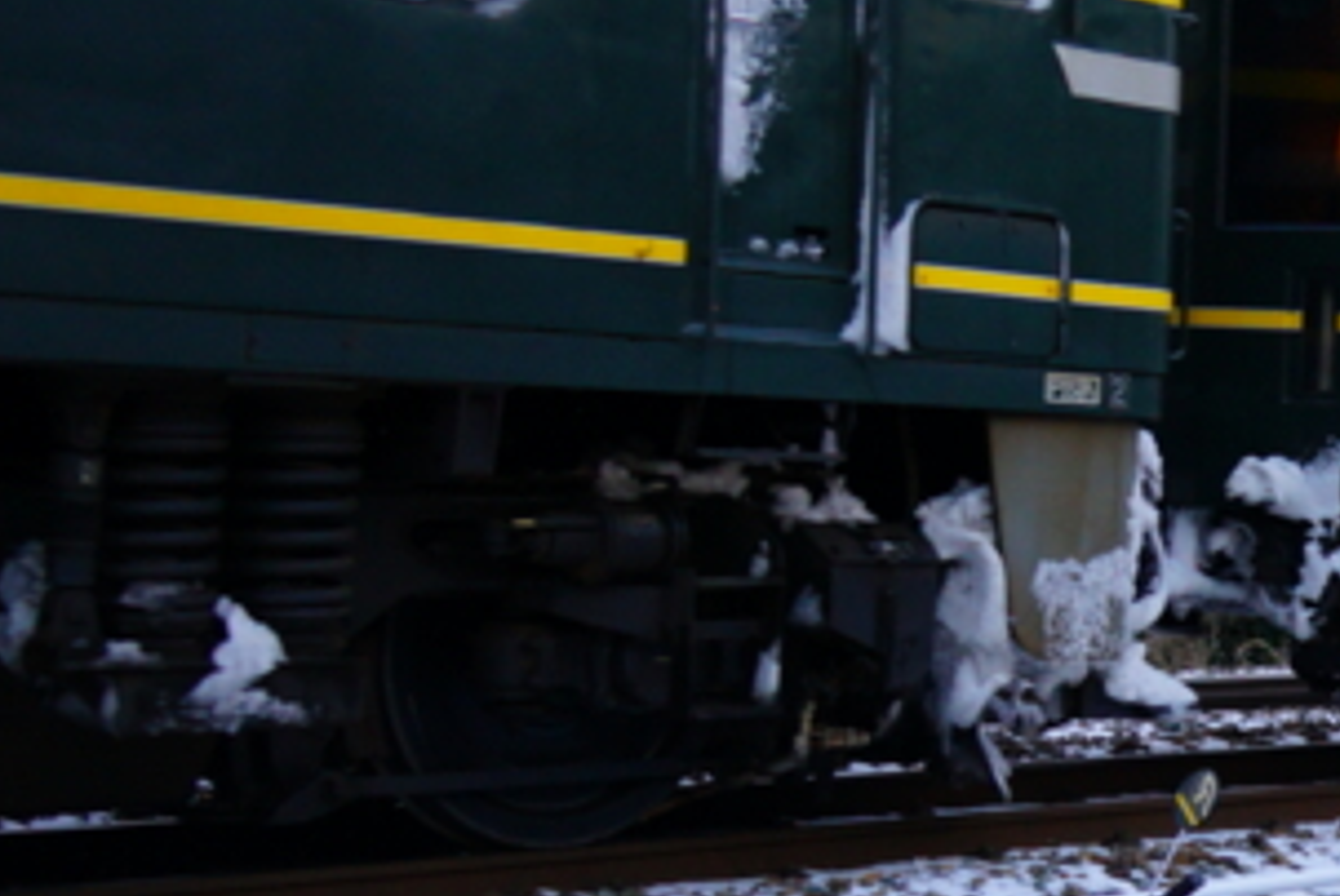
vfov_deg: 16.6
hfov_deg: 22.6
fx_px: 3055
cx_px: 1637
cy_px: 641
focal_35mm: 82
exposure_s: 1/1000
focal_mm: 21
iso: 1000
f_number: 4
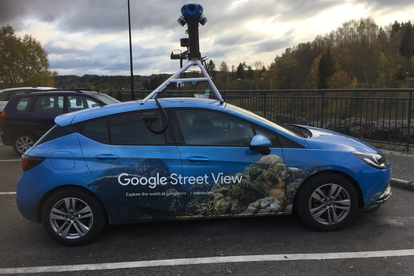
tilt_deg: -3.9
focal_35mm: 31
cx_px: 208
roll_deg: +1.2
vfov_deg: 42.3
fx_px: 356
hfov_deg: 60.3
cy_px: 126
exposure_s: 1/475
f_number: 2.2
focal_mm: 4.15
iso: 25
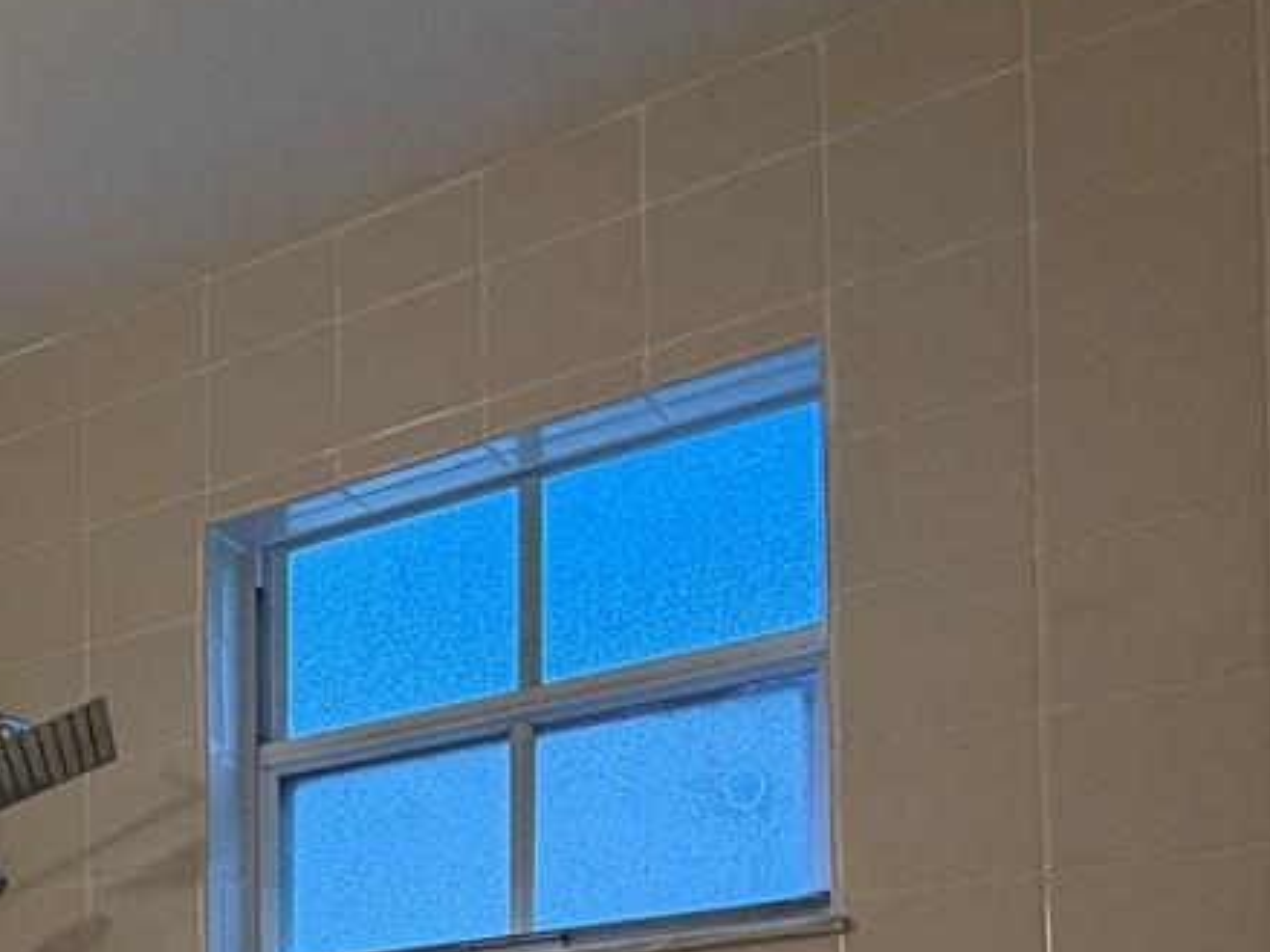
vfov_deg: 24.4
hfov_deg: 27.1
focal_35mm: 51
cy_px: 1282
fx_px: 1871
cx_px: -605
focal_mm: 2.22
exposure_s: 1/120
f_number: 2.2
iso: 64
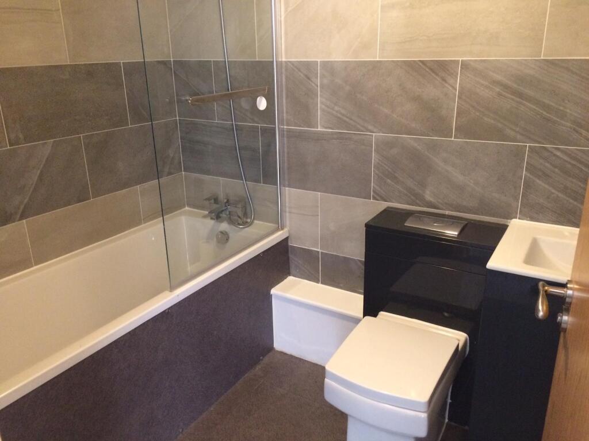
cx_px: 294
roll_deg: +0.4
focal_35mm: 29
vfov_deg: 48.2
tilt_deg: -19.5
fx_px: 493
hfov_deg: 61.7
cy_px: 220
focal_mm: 4.15
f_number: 2.2
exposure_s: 1/33
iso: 320
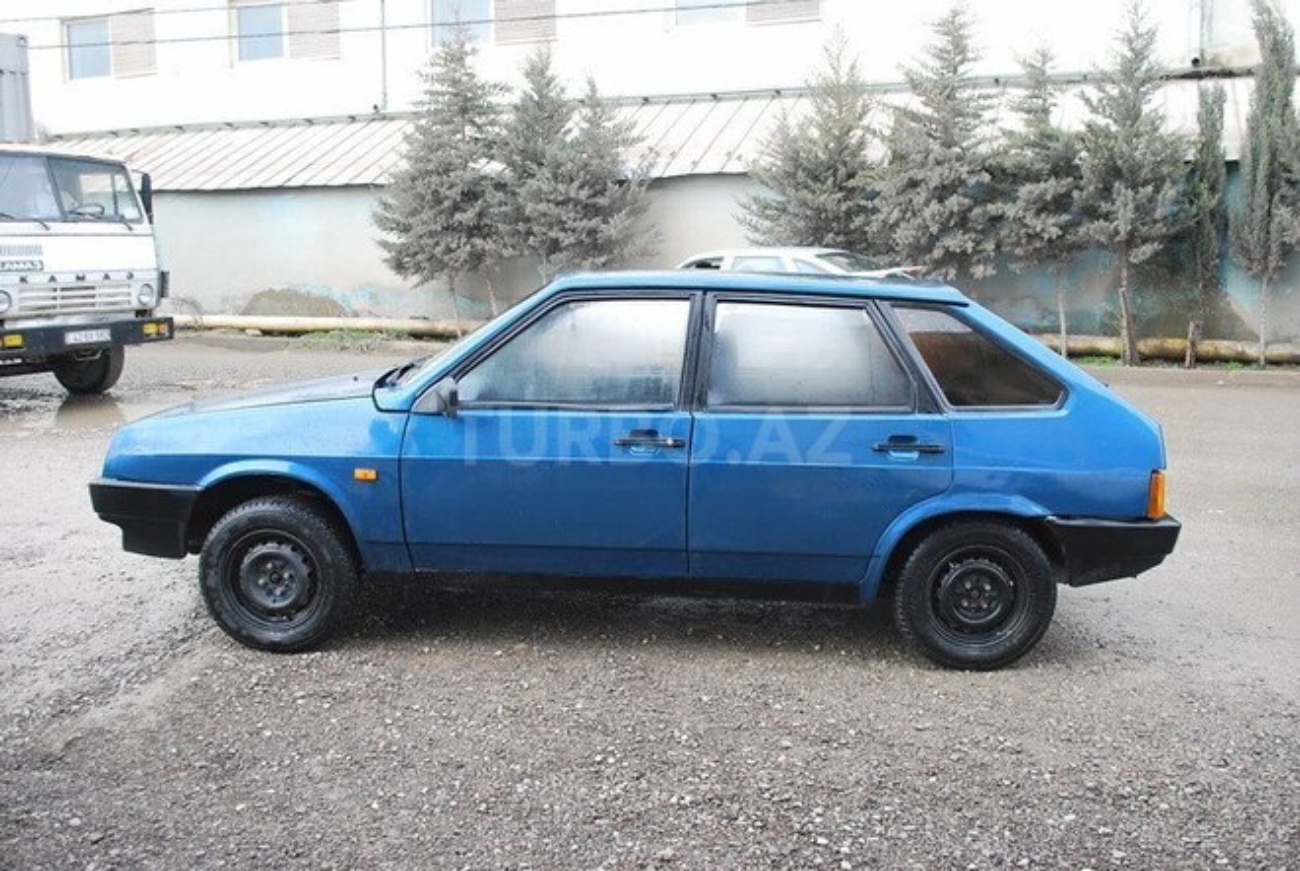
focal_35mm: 33
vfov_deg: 40.1
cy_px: 436
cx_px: 650
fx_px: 1193
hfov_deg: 57.2
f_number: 5
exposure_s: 1/80
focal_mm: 22
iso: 200
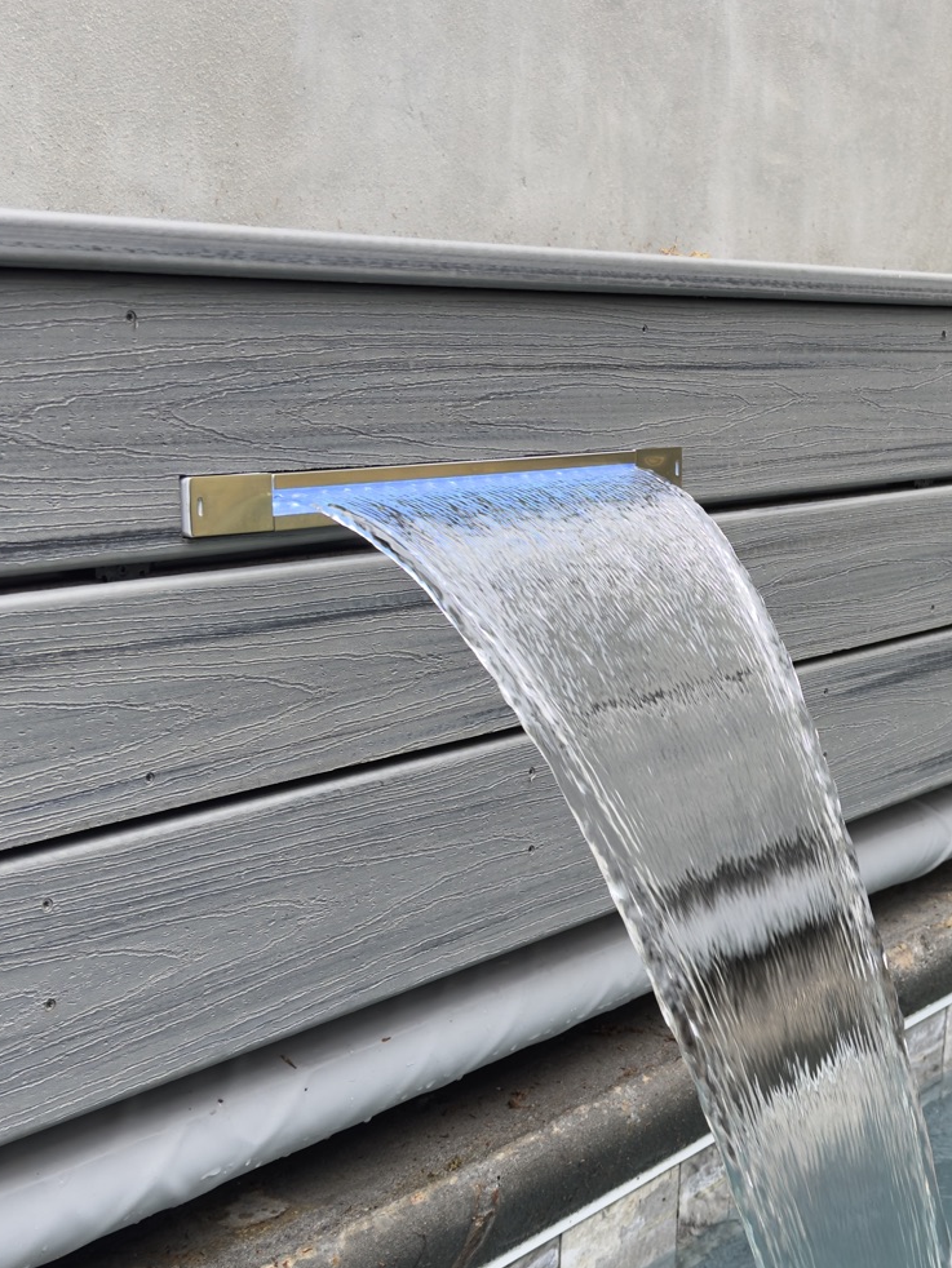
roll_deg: -1.9
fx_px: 2089
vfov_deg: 33.7
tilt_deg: -9.3
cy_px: 702
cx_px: 788
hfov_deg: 25.2
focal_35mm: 57
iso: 100
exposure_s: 1/370
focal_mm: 6.76
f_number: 1.78
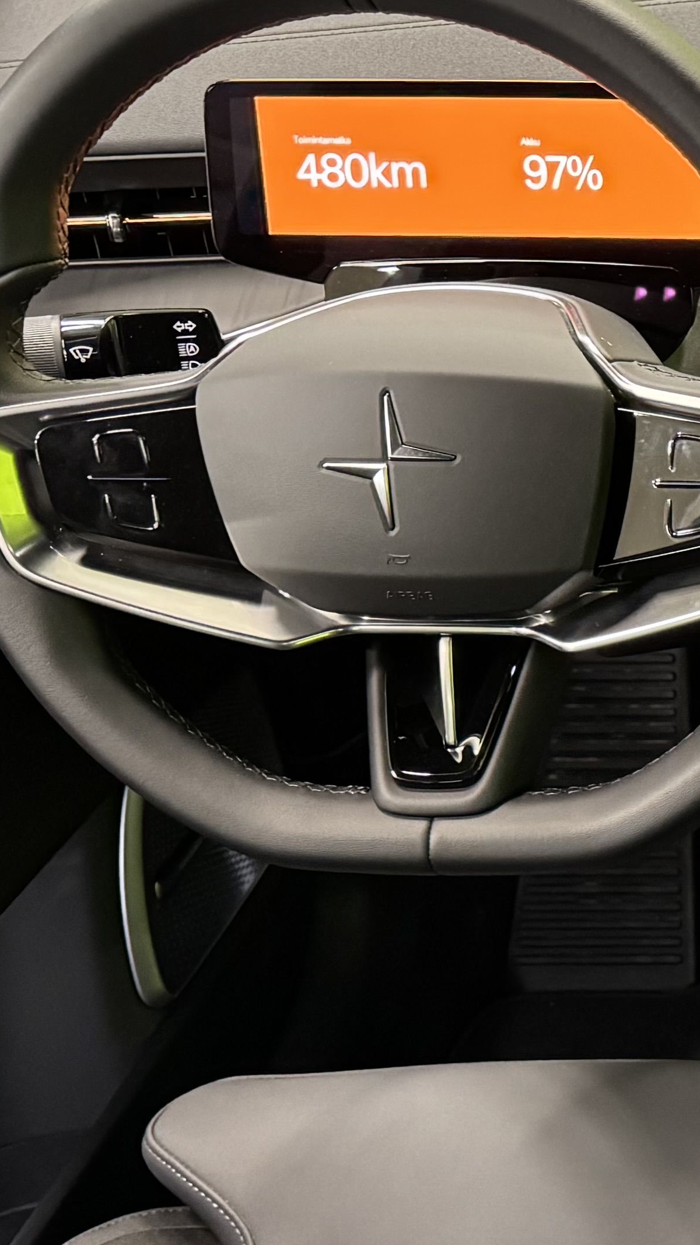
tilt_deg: -38.0
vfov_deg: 29.9
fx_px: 2310
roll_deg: +1.0
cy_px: 856
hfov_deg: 14.5
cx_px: 1374
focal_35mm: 70
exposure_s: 1/36
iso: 800
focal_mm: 6.76
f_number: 1.78
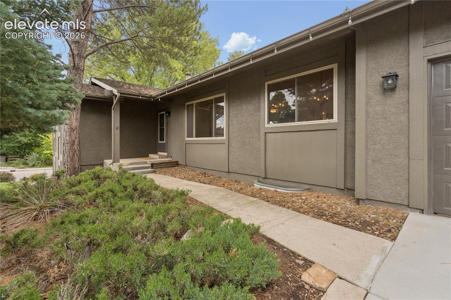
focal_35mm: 16
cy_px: 150
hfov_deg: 96.7
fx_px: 200
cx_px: 226
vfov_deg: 73.7
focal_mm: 16
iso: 4000
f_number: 5
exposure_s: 1/1600
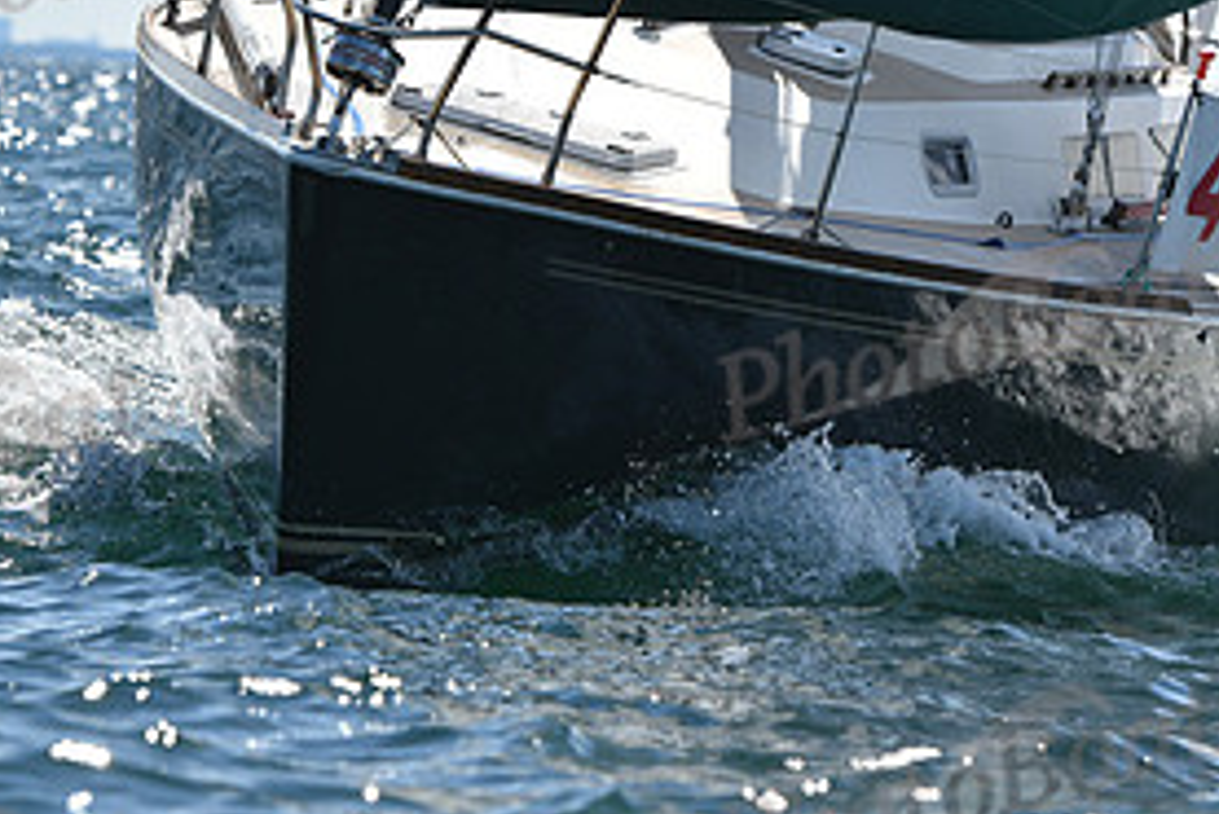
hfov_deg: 6.6
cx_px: 493
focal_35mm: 314
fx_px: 10637
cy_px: 161
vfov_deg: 4.4
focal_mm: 150
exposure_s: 1/2500
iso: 250
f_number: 5
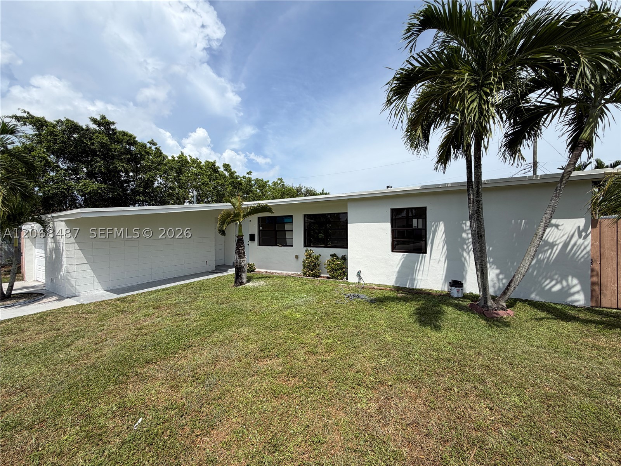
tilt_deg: +0.6
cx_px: 310
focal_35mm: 14
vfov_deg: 85.7
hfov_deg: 102.1
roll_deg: +1.1
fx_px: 251
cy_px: 233
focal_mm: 2.22
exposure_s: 1/1235
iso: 20
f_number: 2.2
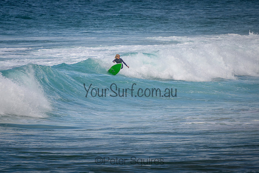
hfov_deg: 3.8
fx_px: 3953
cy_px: 66
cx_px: 112
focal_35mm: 549
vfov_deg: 2.5
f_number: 5.6
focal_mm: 400
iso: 280
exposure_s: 1/2000
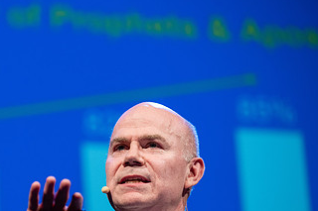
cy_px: 178
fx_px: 2481
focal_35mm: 281
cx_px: 38
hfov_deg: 7.3
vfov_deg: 4.9
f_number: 3.5
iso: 1000
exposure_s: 1/250
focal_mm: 155
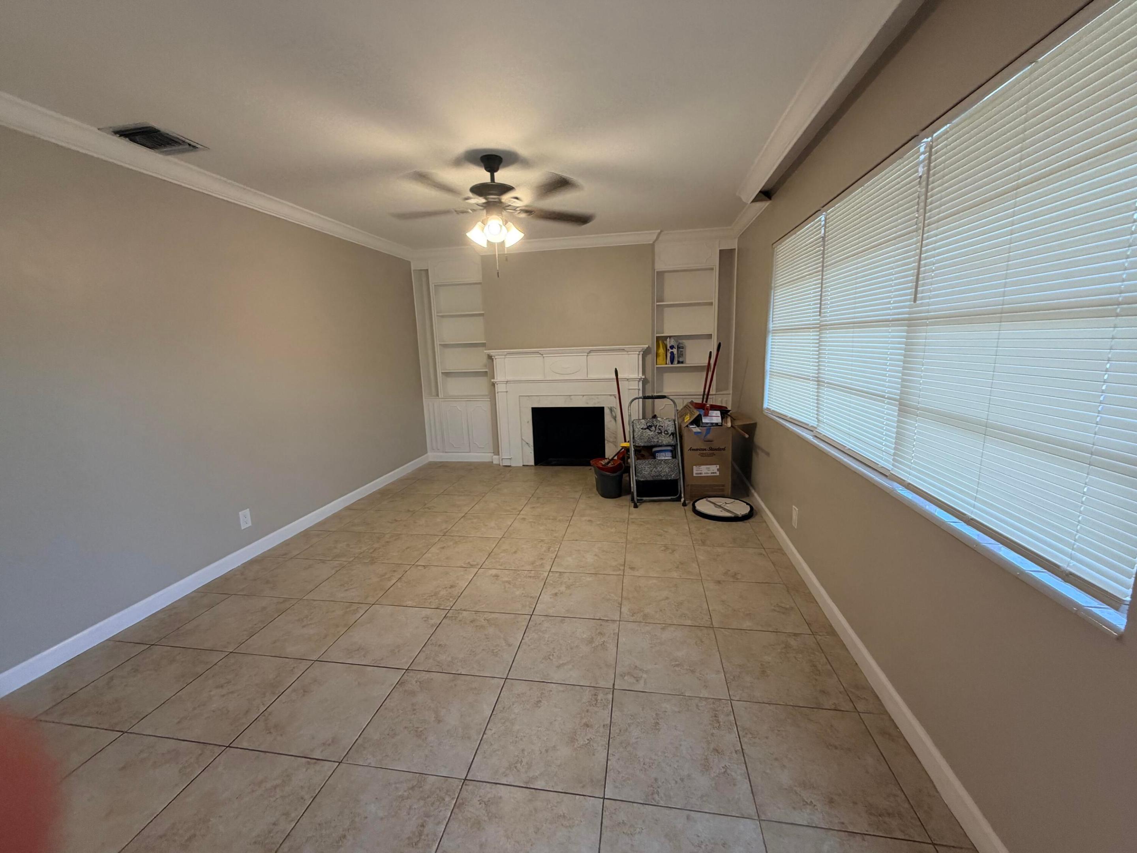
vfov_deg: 85.7
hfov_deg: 102.1
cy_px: 426
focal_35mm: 14
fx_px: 460
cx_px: 568
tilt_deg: -8.4
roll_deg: -0.5
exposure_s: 1/60
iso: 160
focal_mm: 2.22
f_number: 2.2
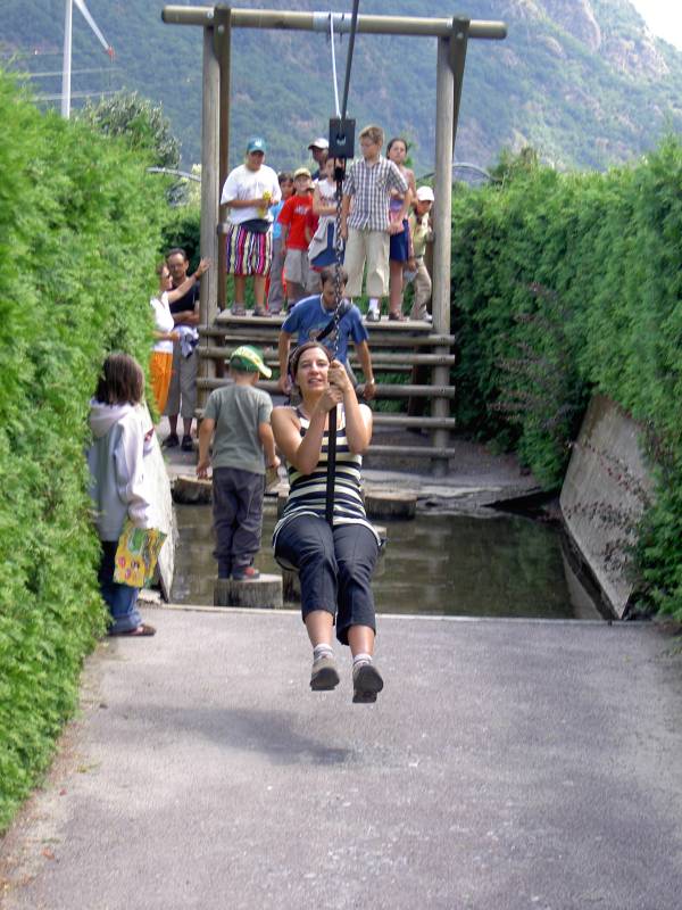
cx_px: 341
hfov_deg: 17.6
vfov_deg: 23.3
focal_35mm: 84
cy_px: 455
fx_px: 2207
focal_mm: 17.4
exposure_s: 1/125
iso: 100
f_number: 4.1
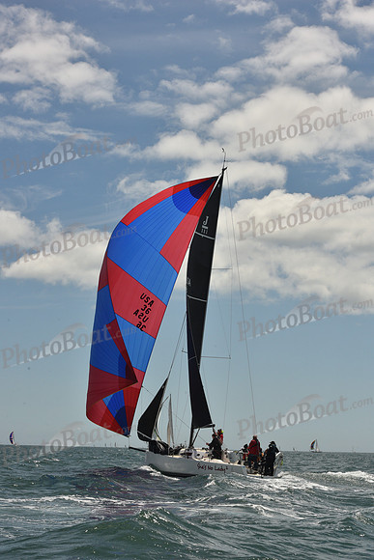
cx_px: 187
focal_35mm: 70
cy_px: 280
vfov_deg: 28.8
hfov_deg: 19.5
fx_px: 1090
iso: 320
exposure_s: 1/800
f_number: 14
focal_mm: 70
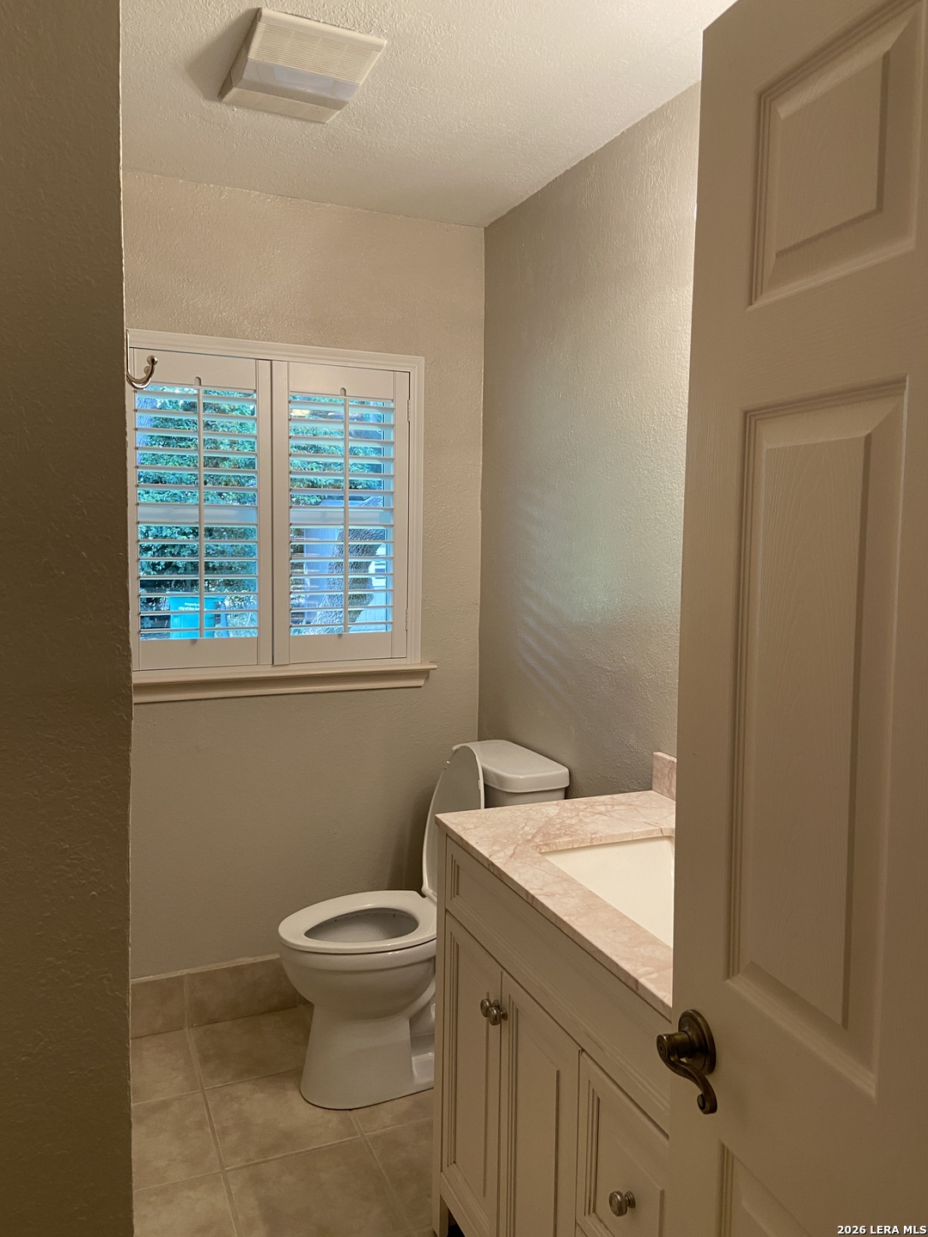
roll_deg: -0.8
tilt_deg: -4.5
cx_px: 464
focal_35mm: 26
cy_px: 618
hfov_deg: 53.1
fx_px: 929
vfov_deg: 67.3
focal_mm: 4.25
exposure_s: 1/60
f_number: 1.8
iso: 80
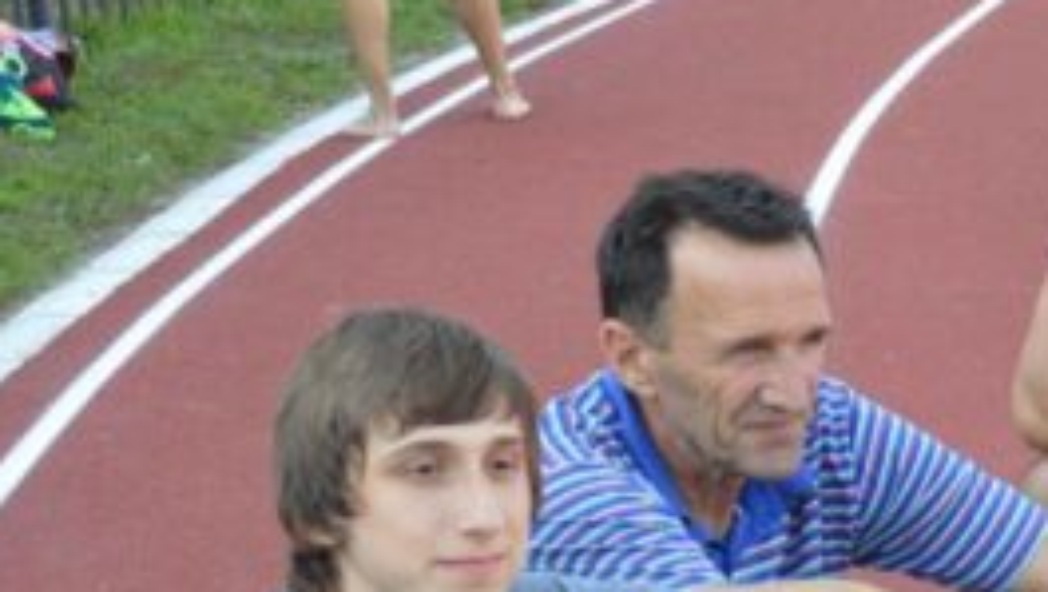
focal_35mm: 137
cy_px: 538
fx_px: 3810
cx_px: 1135
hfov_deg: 15.3
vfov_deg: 8.8
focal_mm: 30
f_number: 5.6
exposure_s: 1/125
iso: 360
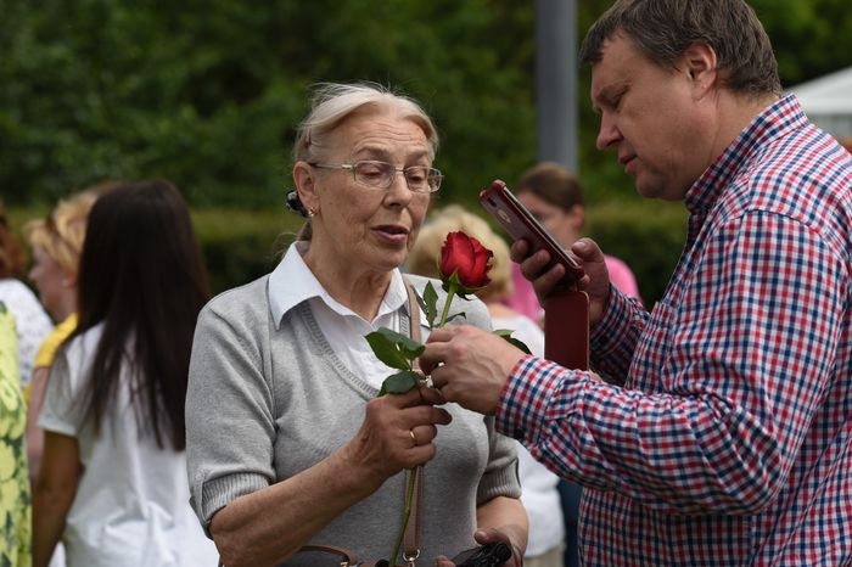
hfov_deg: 20.4
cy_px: 284
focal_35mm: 100
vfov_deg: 13.7
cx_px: 426
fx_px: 2365
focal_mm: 100
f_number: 5
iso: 250
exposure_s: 1/2000
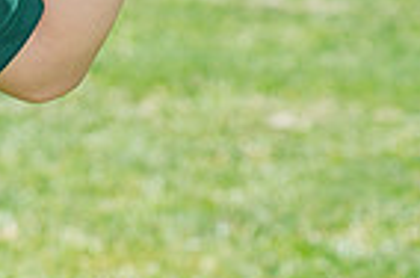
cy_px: -265
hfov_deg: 3.5
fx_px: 6775
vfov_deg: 2.3
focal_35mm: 582
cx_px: -402
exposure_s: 1/200
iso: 200
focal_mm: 142
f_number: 10
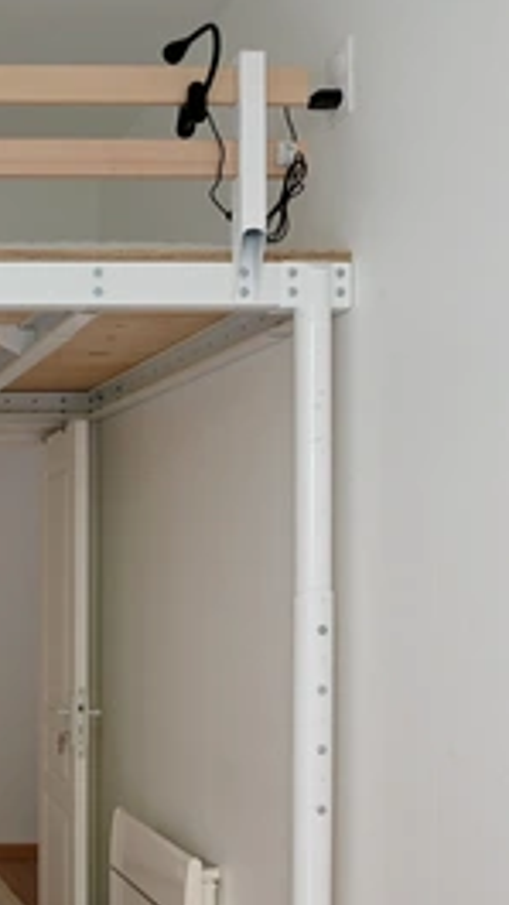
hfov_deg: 22.2
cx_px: -239
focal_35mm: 45
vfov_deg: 44.9
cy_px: 589
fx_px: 1080
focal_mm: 19
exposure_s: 1/1.3
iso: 200
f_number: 11
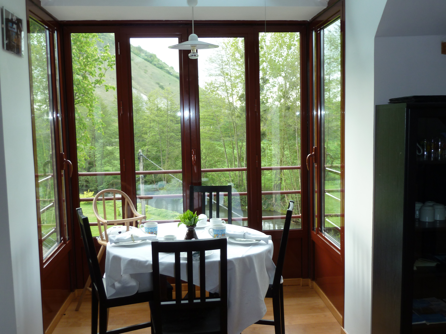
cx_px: 223
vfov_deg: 38.7
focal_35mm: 37
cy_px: 167
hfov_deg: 50.1
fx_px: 477
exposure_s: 1/30
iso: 100
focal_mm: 6.1
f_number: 3.6
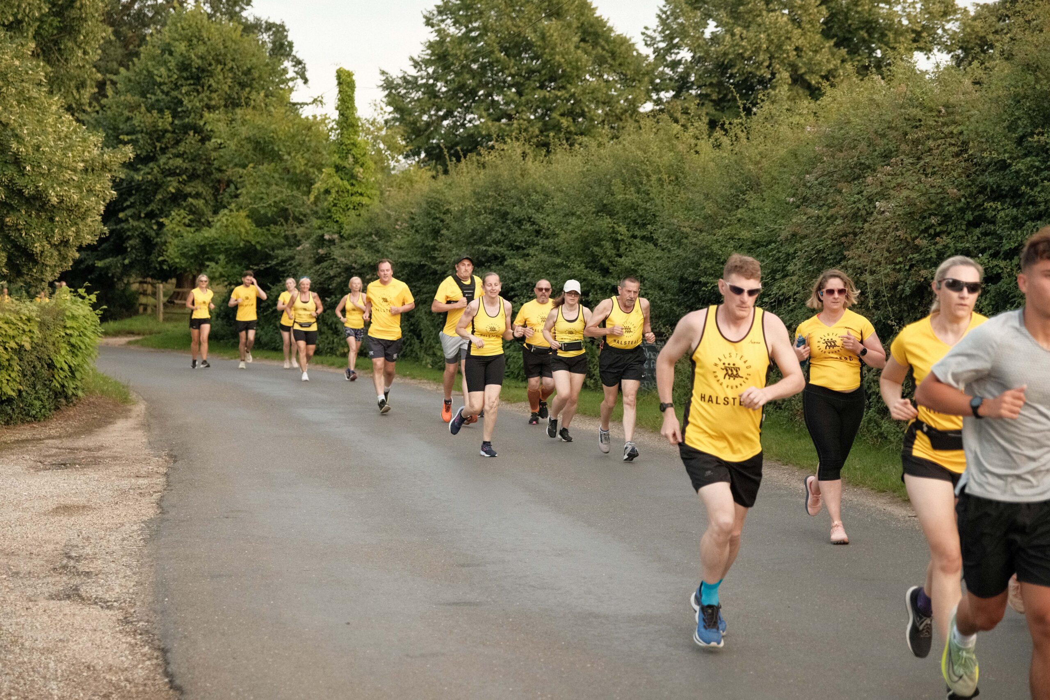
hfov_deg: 24.5
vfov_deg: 16.5
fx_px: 2421
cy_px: 350
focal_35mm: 83
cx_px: 525
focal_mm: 55
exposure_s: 1/1600
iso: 1600
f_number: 2.8
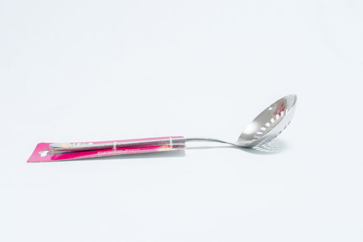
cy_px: 121
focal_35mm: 52
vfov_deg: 26.0
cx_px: 182
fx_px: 524
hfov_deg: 38.2
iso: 3200
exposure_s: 1/125
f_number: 10
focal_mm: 35
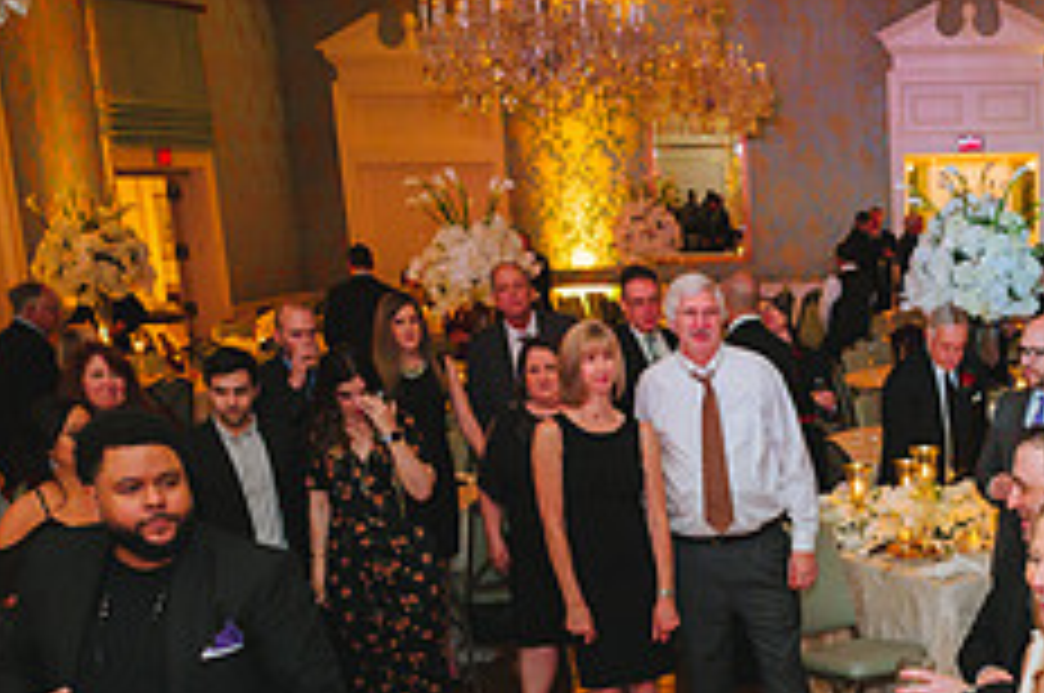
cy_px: 666
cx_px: 1008
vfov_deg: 21.9
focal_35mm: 60
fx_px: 1738
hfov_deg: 31.3
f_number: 2.8
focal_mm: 24
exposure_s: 1/100
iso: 2500
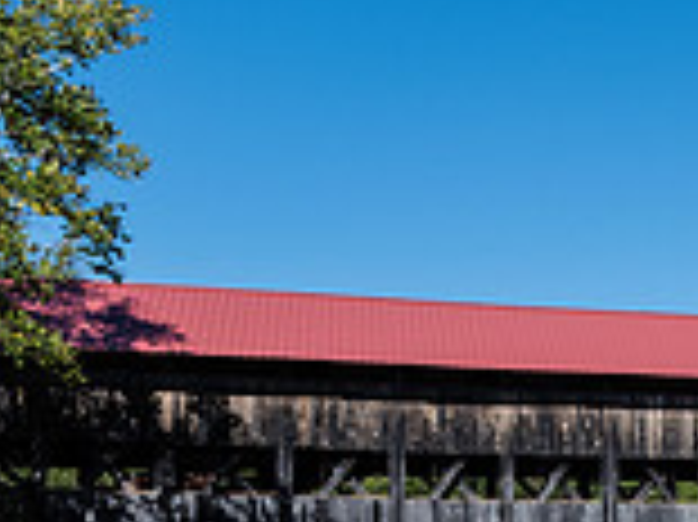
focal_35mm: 90
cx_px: 1045
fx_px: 1813
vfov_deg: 15.8
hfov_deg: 19.1
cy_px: 619
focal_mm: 25
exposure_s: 1/250
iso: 200
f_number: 11
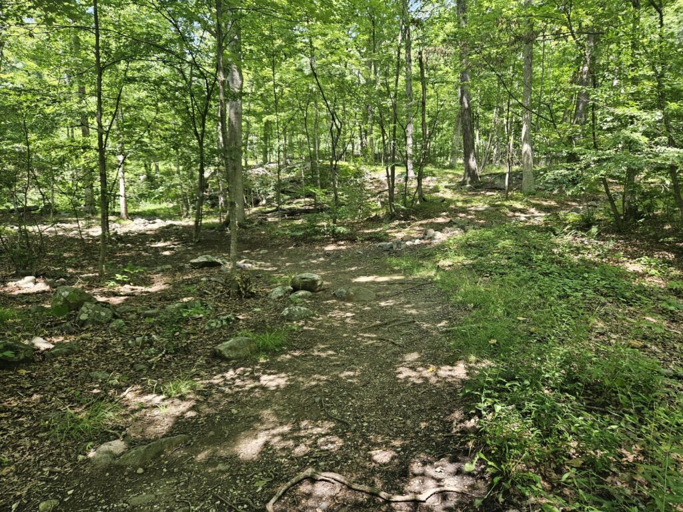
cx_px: 342
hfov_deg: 73.9
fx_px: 454
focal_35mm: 23
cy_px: 256
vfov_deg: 58.9
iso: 80
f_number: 1.8
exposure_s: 1/180
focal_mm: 5.4
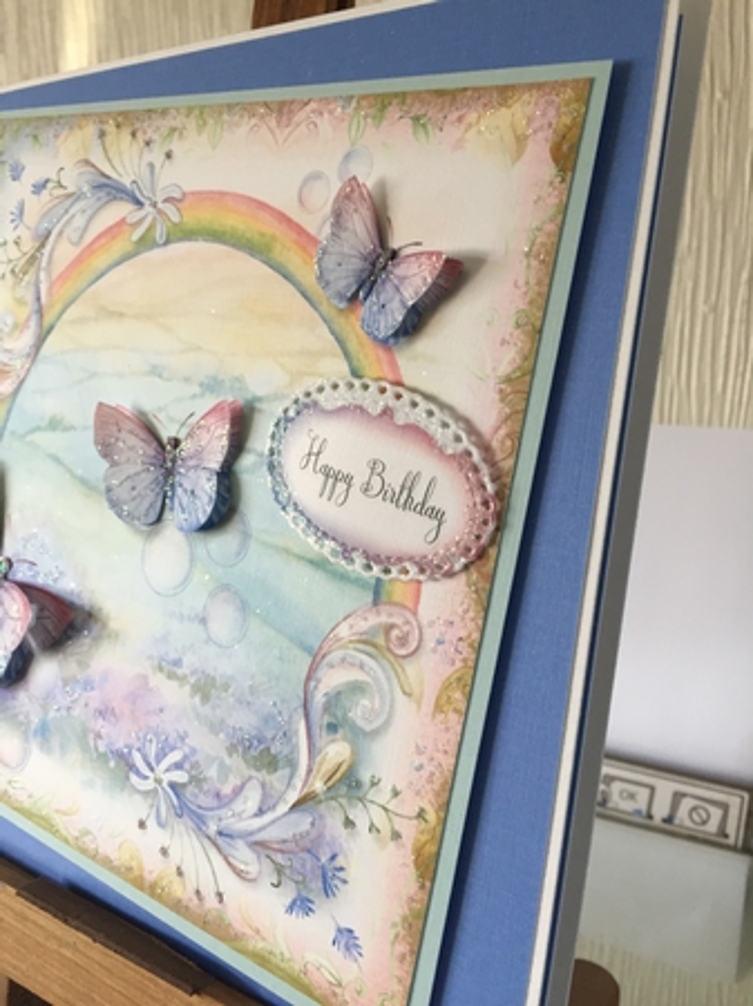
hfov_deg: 48.2
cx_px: 376
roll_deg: +1.8
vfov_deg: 61.7
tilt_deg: -15.0
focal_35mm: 29
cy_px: 503
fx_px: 842
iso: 80
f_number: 2.2
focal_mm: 4.15
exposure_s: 1/33
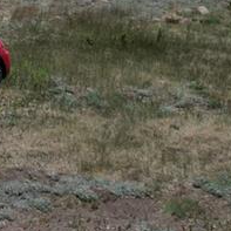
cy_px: -189
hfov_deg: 10.3
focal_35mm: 152
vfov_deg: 10.8
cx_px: -279
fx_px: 1148
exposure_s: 1/4000
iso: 130
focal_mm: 8.38
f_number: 2.8
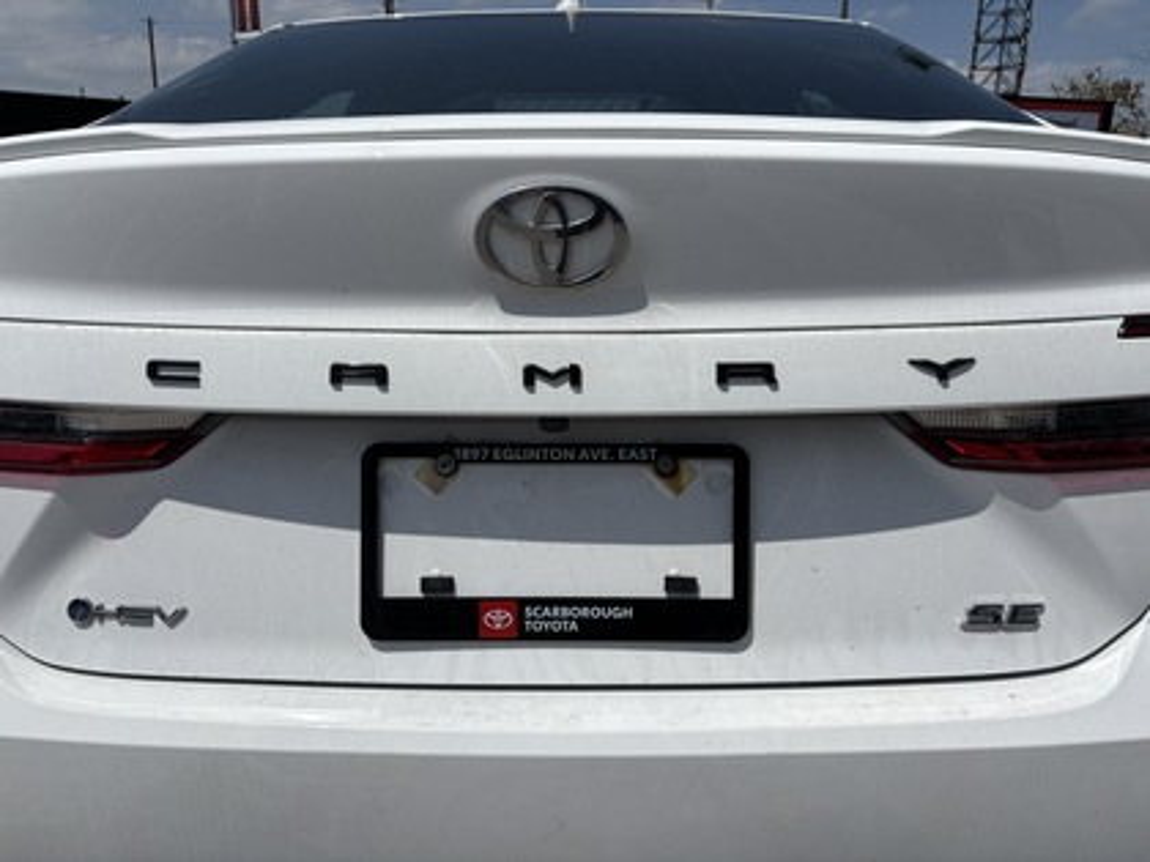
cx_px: 575
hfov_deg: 67.3
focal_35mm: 26
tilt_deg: -16.1
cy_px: 431
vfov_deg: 53.1
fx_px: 864
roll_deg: -1.2
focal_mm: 5.96
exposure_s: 1/10989
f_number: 1.6
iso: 50
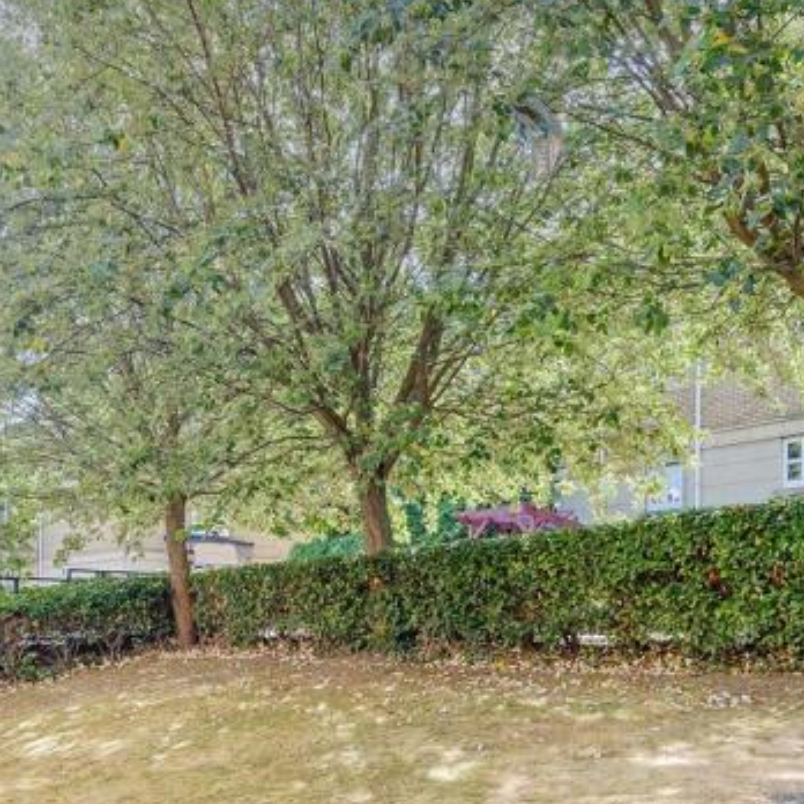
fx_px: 920
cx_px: 349
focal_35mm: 35
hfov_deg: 47.1
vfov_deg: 44.8
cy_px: 646
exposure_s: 1/50
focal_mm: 14
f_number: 8
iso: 180
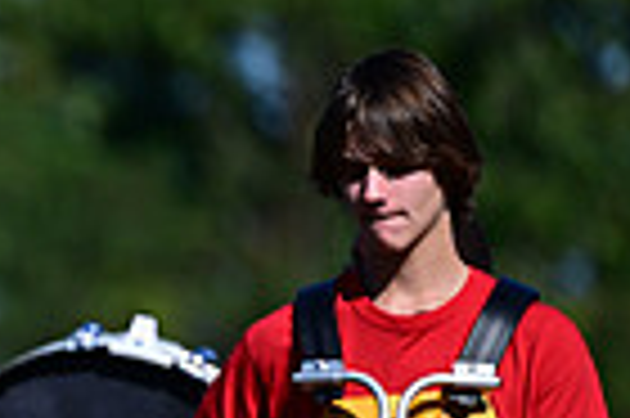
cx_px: -351
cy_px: 497
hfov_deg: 2.5
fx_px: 14473
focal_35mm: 828
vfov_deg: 1.7
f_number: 2.8
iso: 80
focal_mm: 200
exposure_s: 1/1600
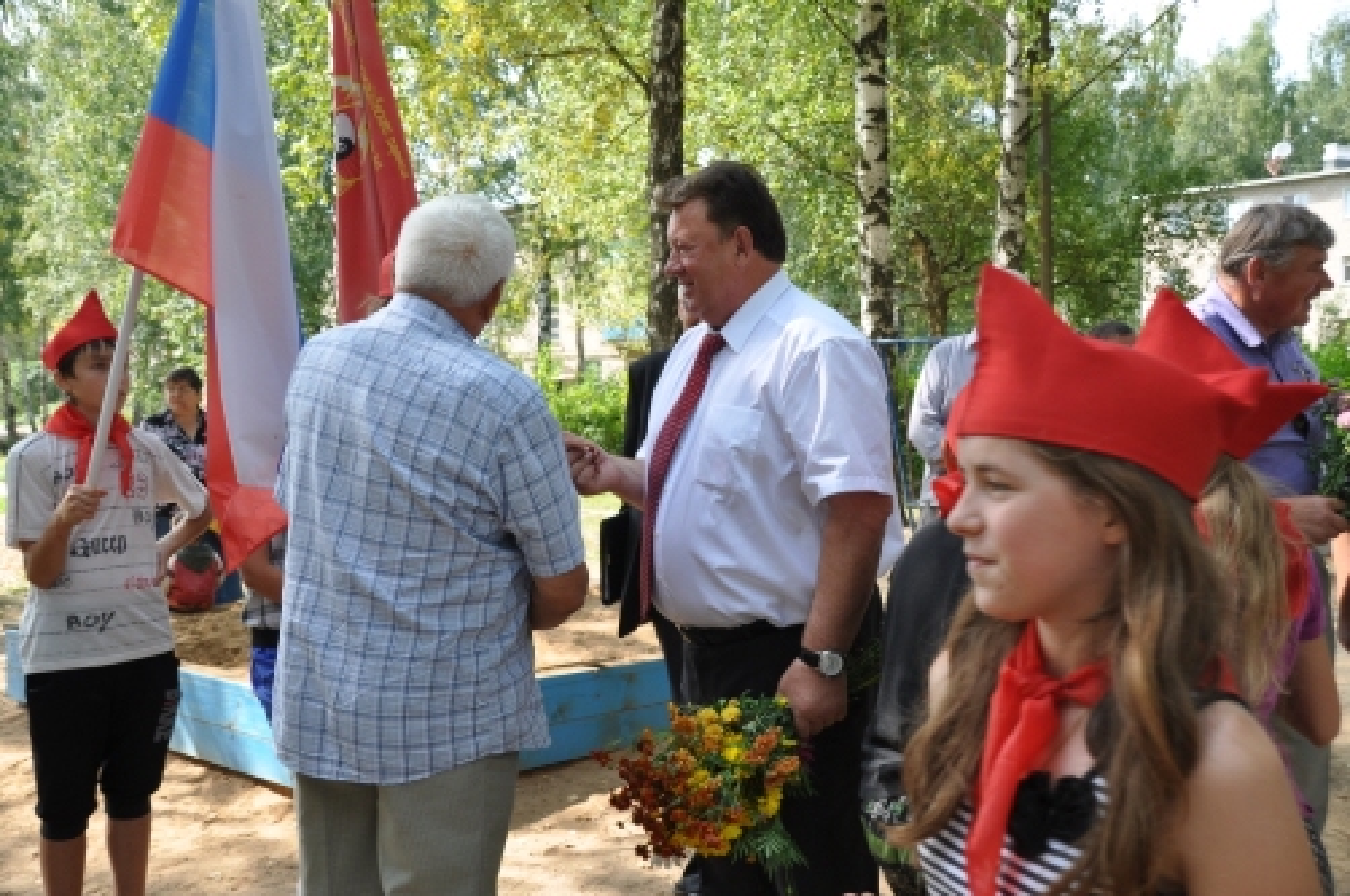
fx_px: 1460
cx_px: 675
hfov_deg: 49.6
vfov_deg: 34.1
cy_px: 448
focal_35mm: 39
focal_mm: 26
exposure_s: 1/160
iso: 200
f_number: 6.3
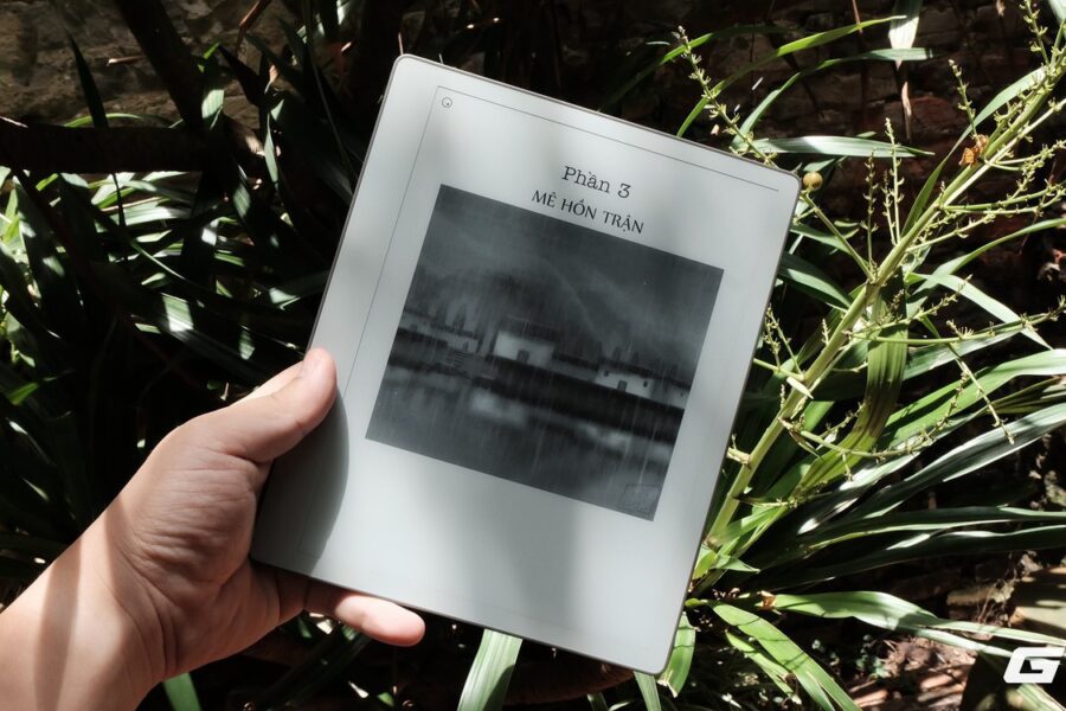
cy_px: 356
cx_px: 533
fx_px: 1036
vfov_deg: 37.9
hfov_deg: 54.4
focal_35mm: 35
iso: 800
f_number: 14
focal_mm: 23.2
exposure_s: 1/56
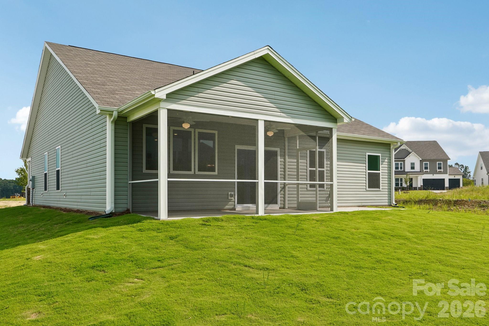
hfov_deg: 61.9
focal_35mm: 30
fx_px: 407
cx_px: 244
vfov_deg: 43.6
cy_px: 163
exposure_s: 1/125
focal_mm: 20
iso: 100
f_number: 8
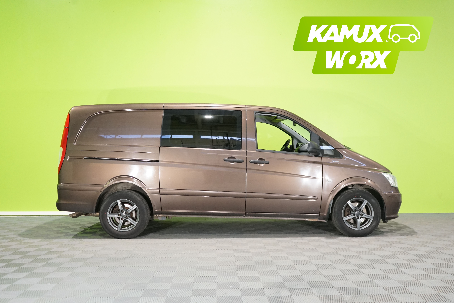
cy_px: 152
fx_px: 429
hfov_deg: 55.8
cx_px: 227
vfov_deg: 38.9
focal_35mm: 34
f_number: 4
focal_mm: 34
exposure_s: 1/125
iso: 3200
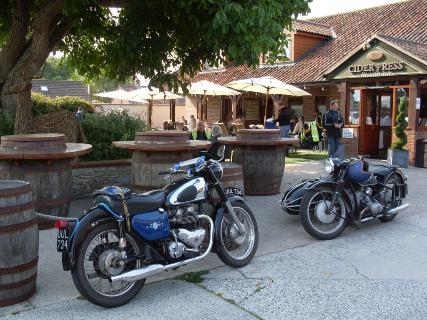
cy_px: 160
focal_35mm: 38
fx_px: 469
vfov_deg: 37.7
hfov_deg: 49.0
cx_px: 214
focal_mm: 6.3
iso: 80
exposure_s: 1/350
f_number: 2.8
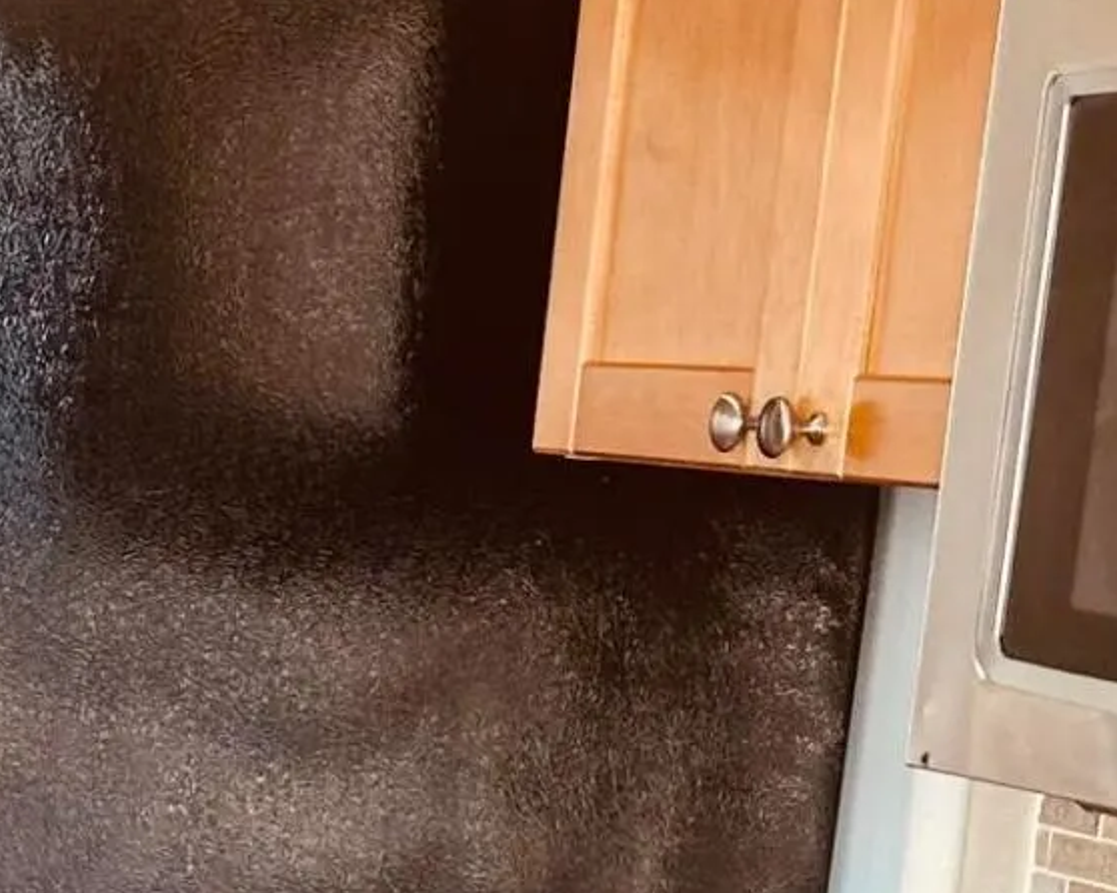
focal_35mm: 121
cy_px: 1223
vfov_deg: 12.3
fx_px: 3999
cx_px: -965
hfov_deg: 13.9
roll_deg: -2.0
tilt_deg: -10.6
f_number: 1.78
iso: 100
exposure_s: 1/120
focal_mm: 6.86
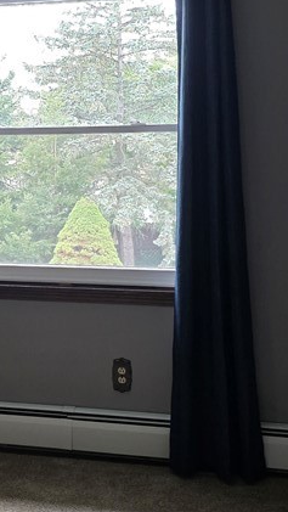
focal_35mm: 61
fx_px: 828
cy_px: 163
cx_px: 36
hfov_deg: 19.4
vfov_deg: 34.0
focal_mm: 6.3
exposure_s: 1/120
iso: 800
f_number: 1.7
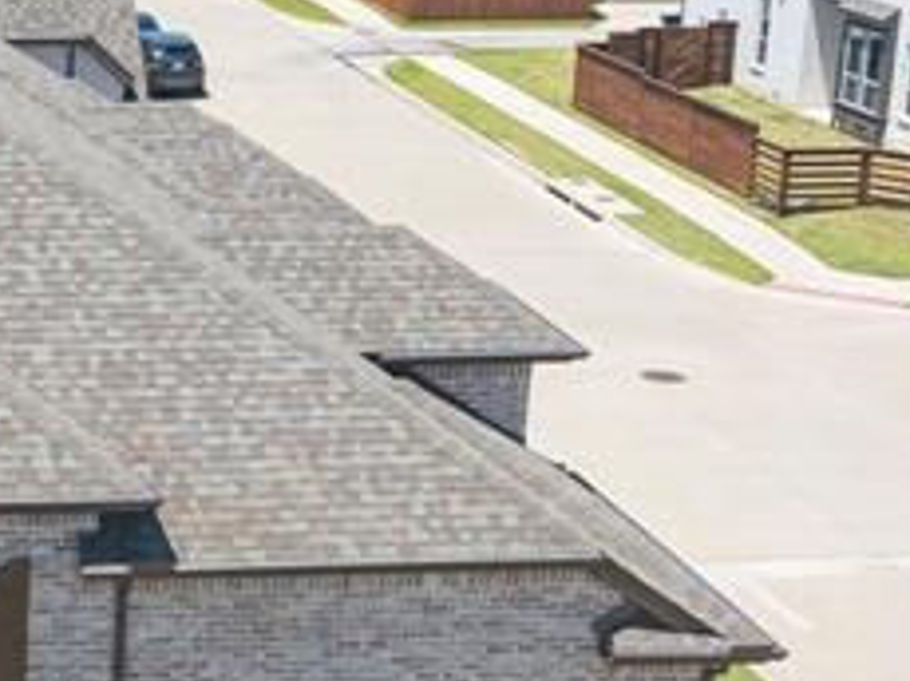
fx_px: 2810
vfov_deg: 13.7
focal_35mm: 107
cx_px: -368
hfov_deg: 17.0
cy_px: 542
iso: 100
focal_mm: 12.29
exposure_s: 1/400
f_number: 7.1
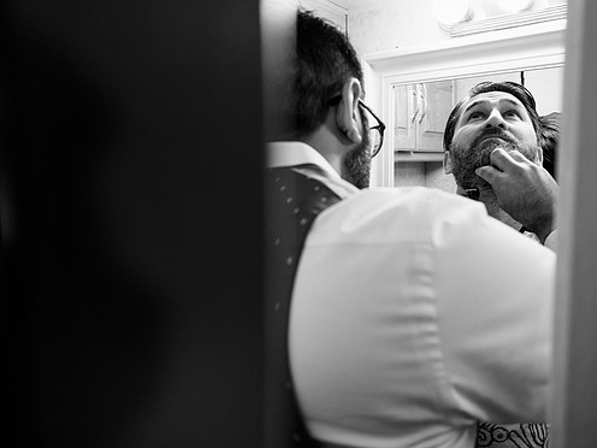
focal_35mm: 27
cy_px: 216
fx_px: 466
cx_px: 331
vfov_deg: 51.3
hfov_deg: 65.1
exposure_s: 1/125
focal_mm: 16
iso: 800
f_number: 2.8
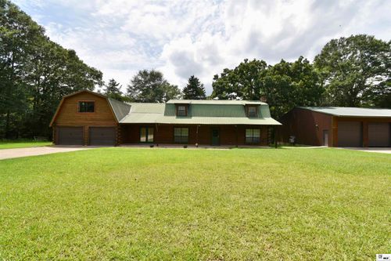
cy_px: 130
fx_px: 163
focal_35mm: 15
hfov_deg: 100.4
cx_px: 196
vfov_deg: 77.3
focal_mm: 10
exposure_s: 1/400
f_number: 10
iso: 200
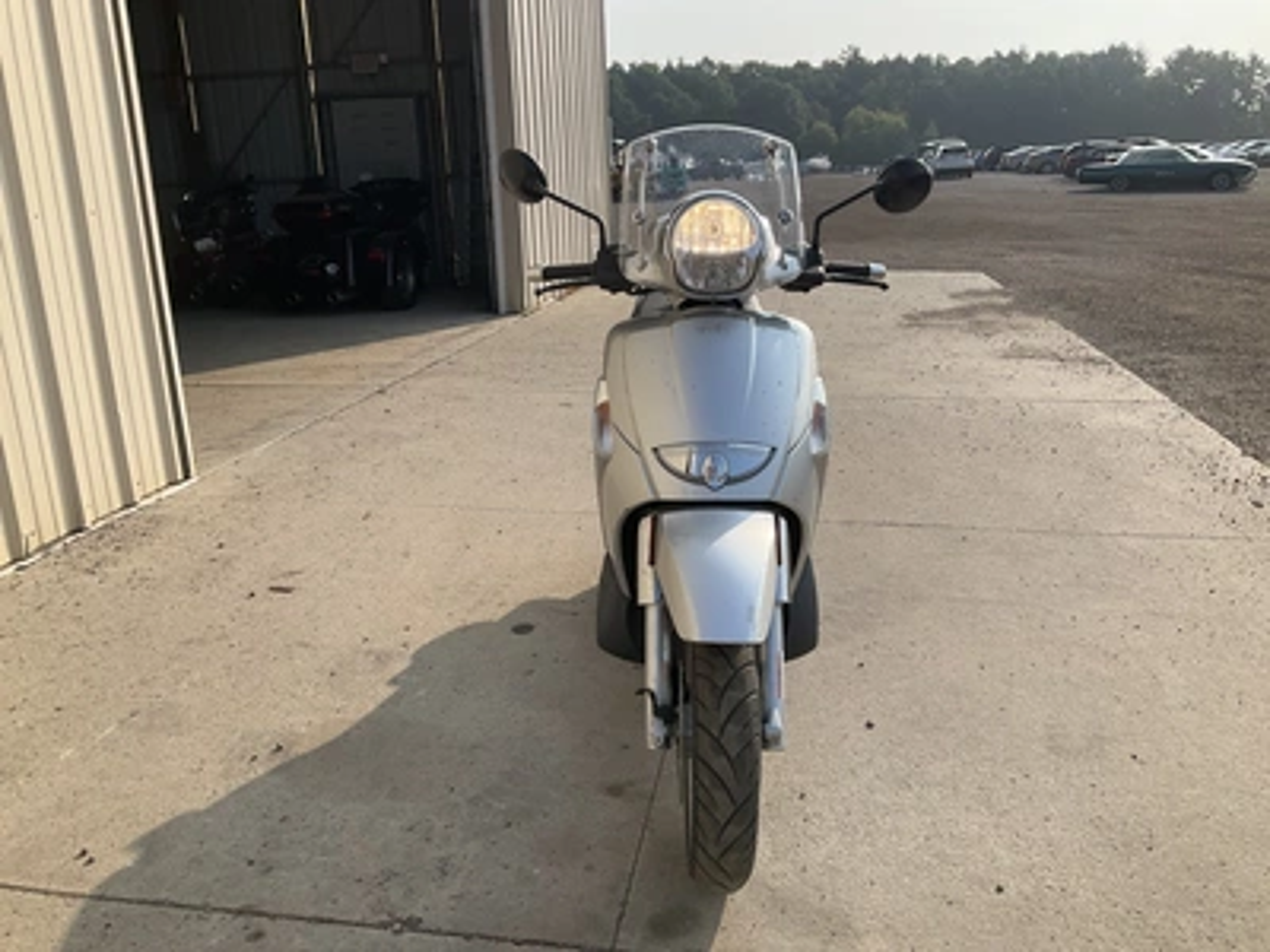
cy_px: 476
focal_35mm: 29
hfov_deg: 61.7
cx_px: 635
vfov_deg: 48.2
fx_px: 1064
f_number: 1.8
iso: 25
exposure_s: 1/1626
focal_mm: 3
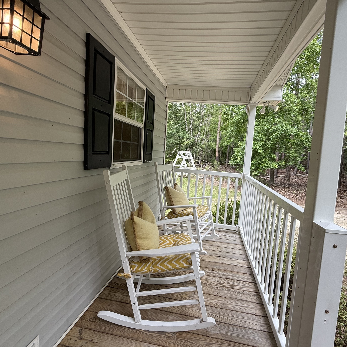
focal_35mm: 18
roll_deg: -4.5
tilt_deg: -4.2
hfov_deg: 80.6
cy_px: 167
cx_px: 185
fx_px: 204
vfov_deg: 80.7
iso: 50
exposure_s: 1/193
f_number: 2.2
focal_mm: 2.22
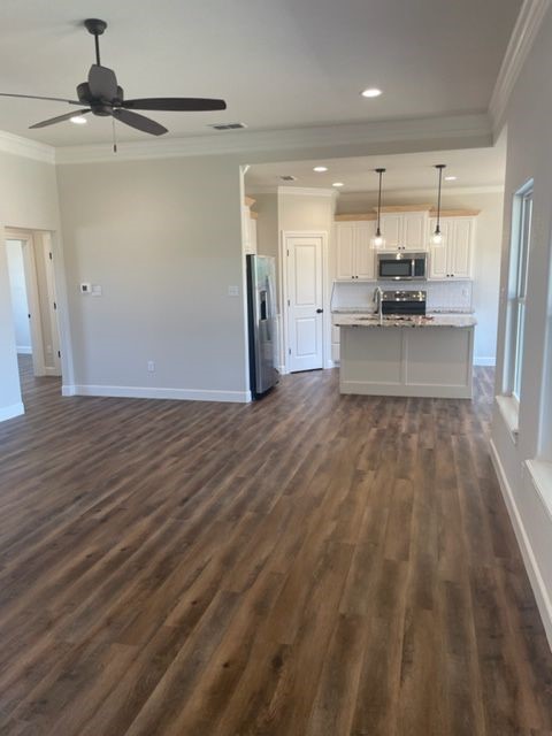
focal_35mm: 26
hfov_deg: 53.1
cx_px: 276
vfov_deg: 67.3
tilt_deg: -8.9
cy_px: 368
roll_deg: +0.3
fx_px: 553
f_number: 1.6
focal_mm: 4.2
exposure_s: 1/120
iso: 100
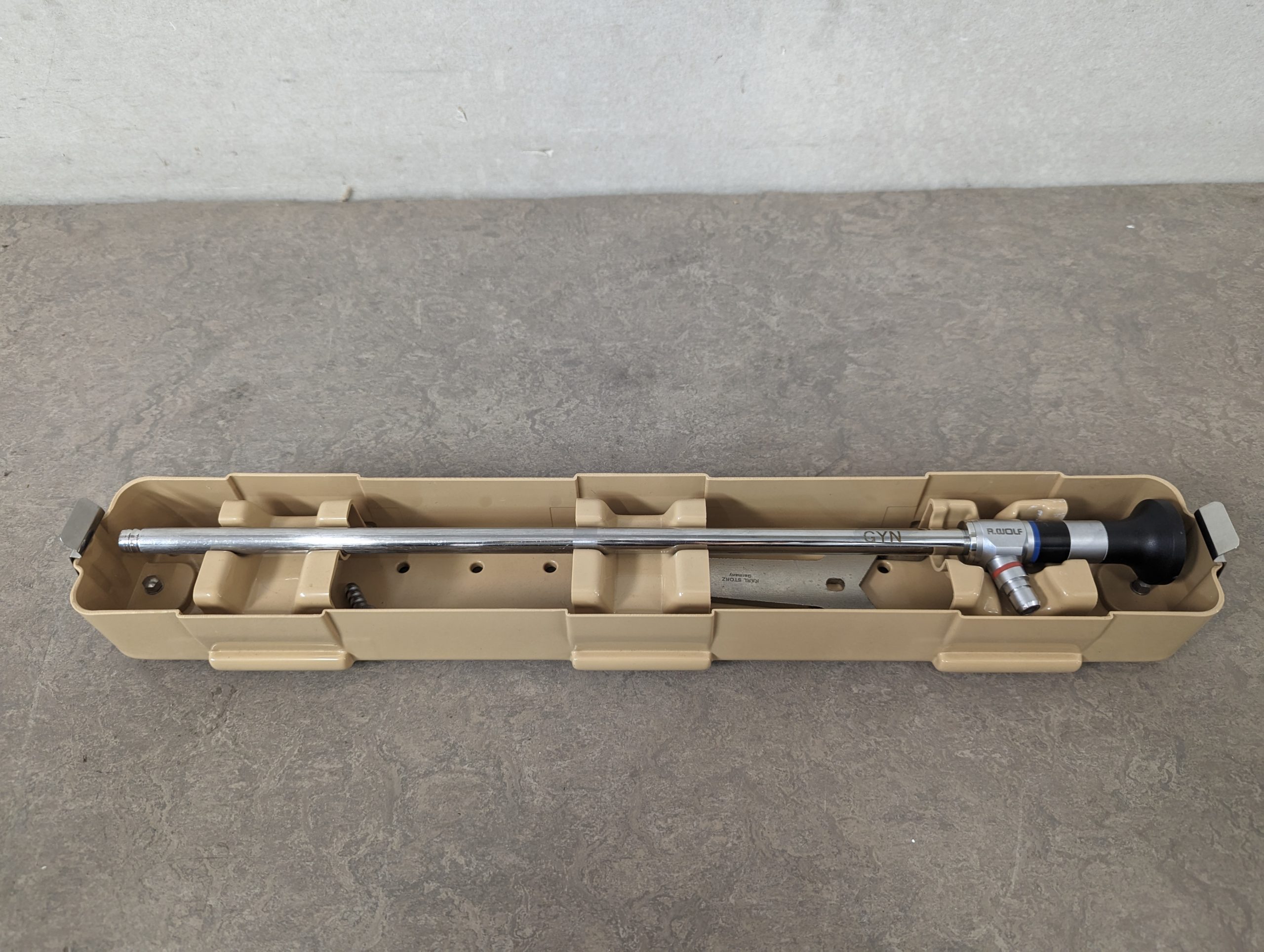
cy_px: 476
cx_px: 632
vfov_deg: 56.9
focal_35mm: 24
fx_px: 878
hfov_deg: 71.5
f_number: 1.85
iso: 214
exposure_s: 1/25
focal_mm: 6.81
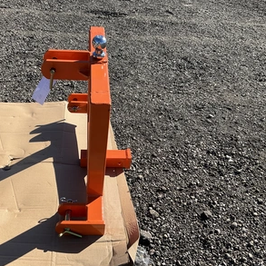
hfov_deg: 46.8
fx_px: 304
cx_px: 101
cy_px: 132
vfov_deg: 47.2
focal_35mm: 35
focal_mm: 3
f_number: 1.8
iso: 25
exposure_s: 1/1377
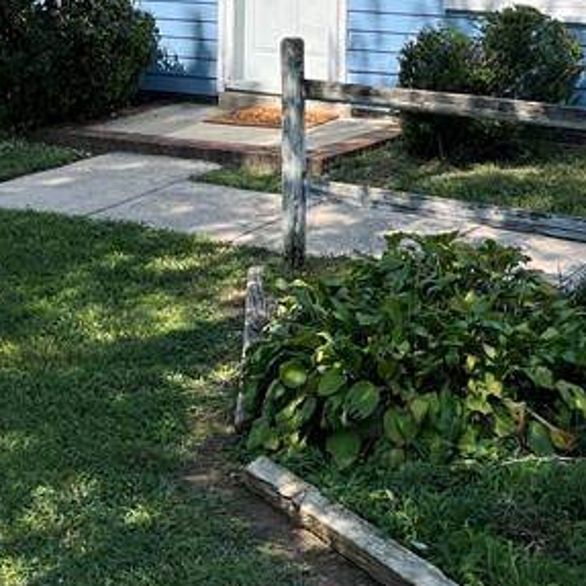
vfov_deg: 19.7
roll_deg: -0.2
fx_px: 1571
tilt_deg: -0.8
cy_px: -137
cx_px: 435
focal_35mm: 82
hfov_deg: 21.0
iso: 50
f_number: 1.6
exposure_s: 1/1776
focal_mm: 5.1
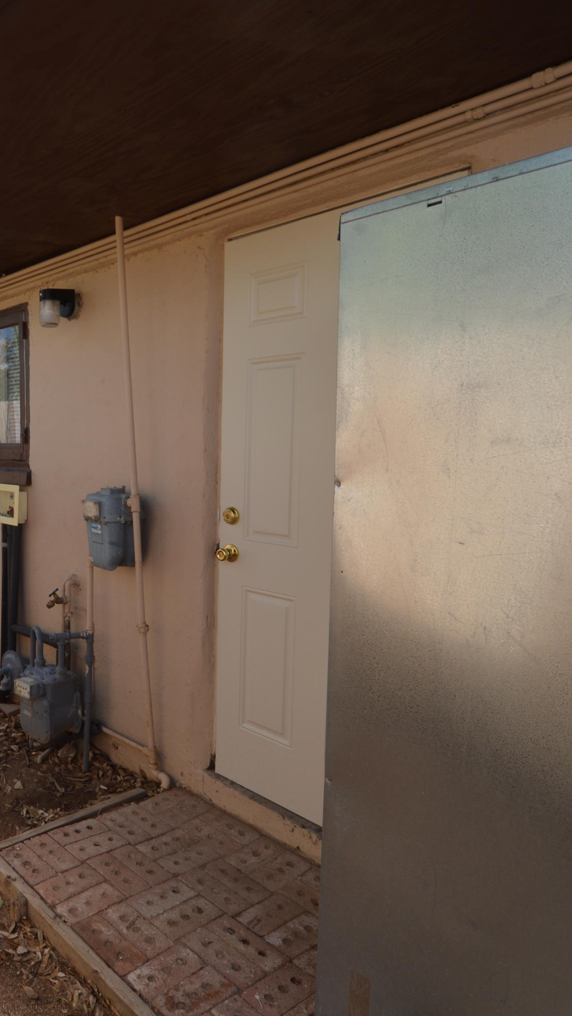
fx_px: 647
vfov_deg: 76.3
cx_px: 34
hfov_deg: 42.8
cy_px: 506
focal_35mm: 24
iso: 100
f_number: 6.3
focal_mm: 10
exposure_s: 1/160
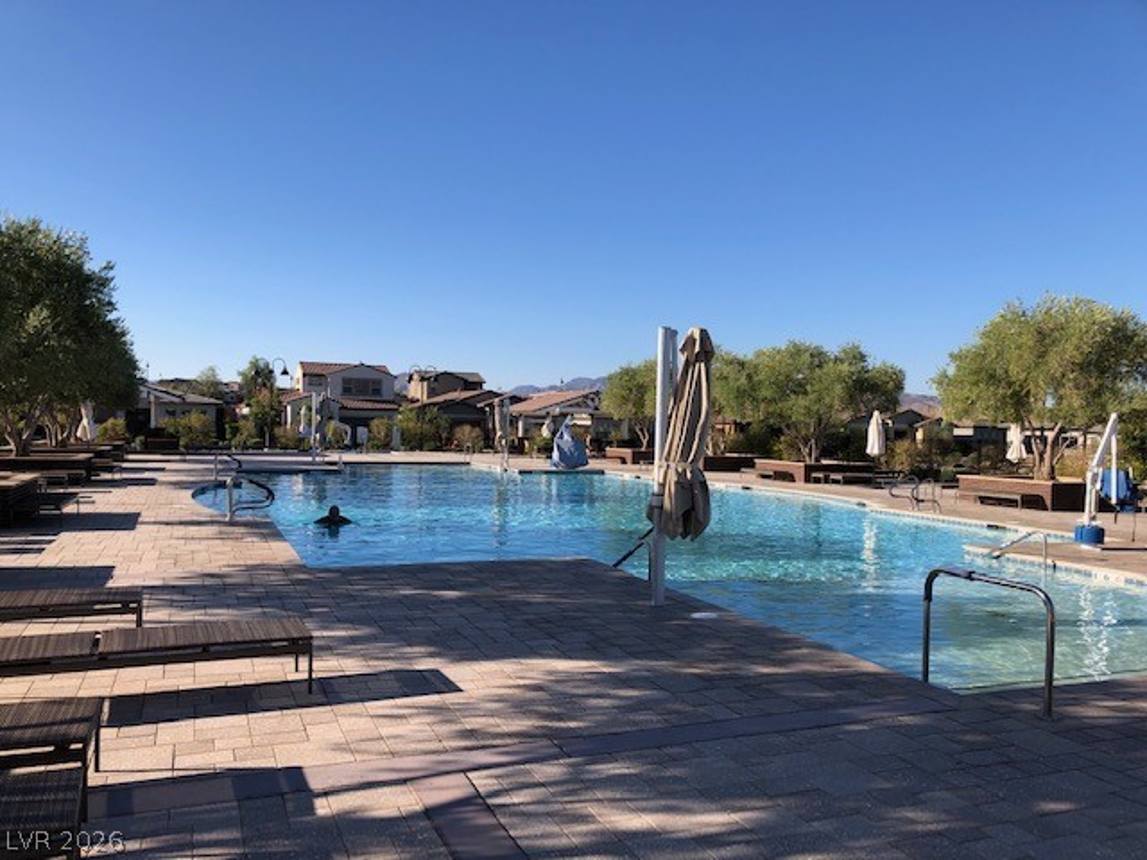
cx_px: 574
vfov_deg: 49.7
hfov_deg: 63.4
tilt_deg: -2.6
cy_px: 430
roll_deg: -0.3
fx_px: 928
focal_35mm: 28
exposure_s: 1/1715
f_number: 1.8
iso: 20
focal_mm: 3.99
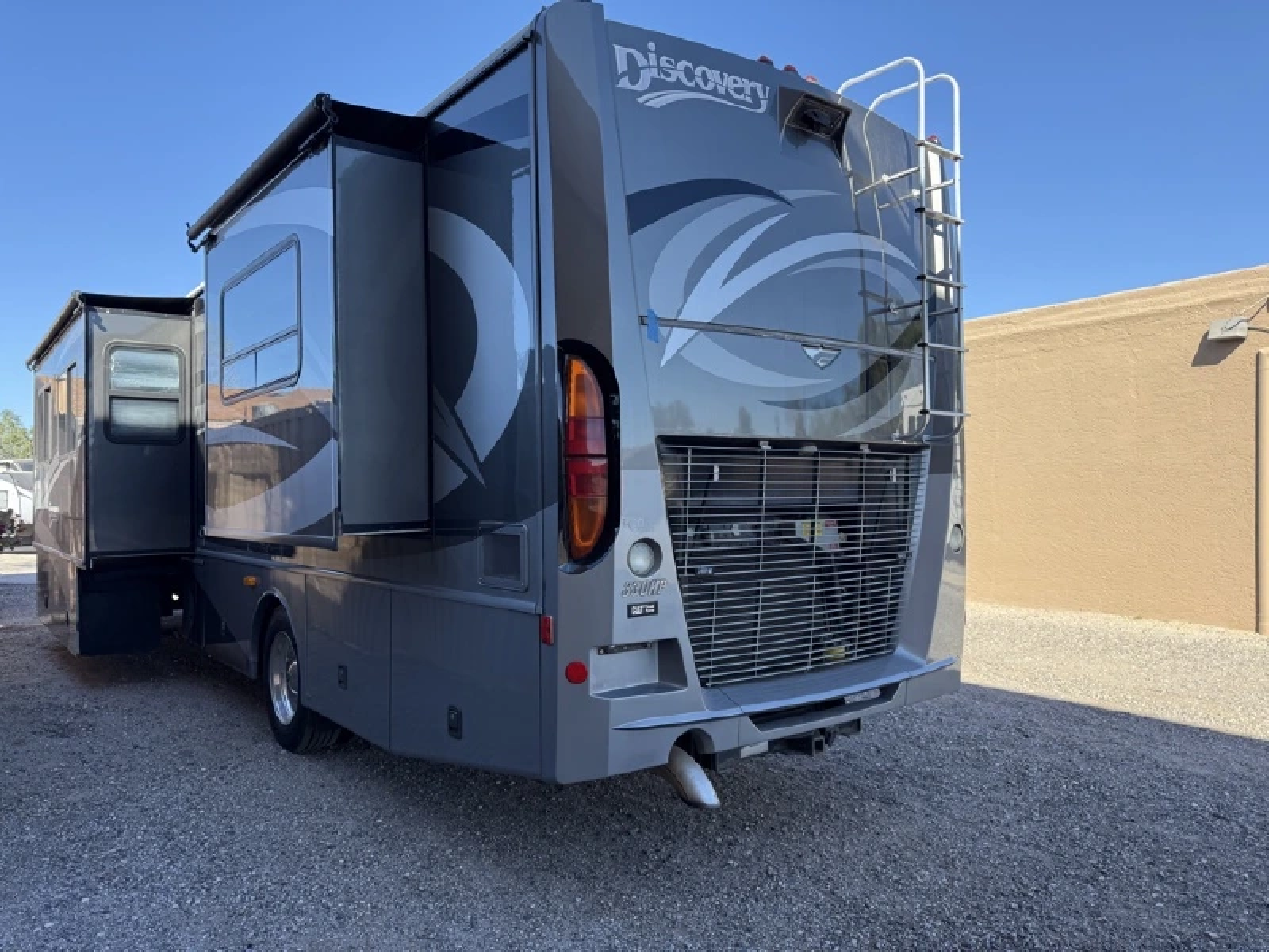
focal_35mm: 24
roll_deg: +0.1
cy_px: 476
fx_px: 880
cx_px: 634
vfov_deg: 56.8
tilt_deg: +3.0
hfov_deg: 71.6
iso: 100
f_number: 1.78
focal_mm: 6.76
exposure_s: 1/1522
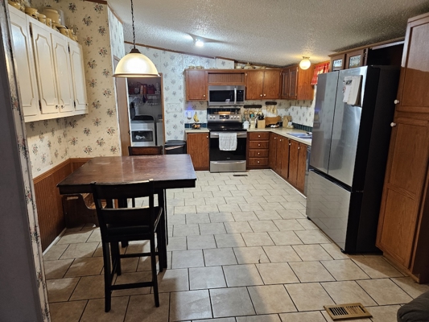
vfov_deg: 58.9
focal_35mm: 23
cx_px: 214
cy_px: 161
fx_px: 285
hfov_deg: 73.9
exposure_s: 1/120
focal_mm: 5.4
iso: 400
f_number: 1.8
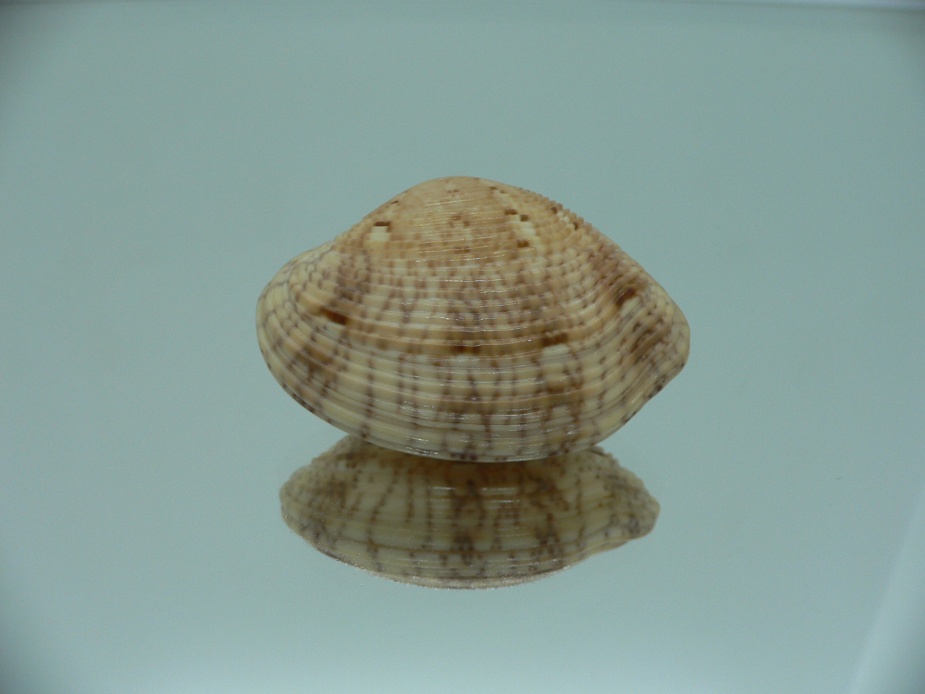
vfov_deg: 40.7
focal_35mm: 35
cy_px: 347
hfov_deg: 52.6
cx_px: 462
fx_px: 935
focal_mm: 4.6
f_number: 2.8
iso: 80
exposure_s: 1/60
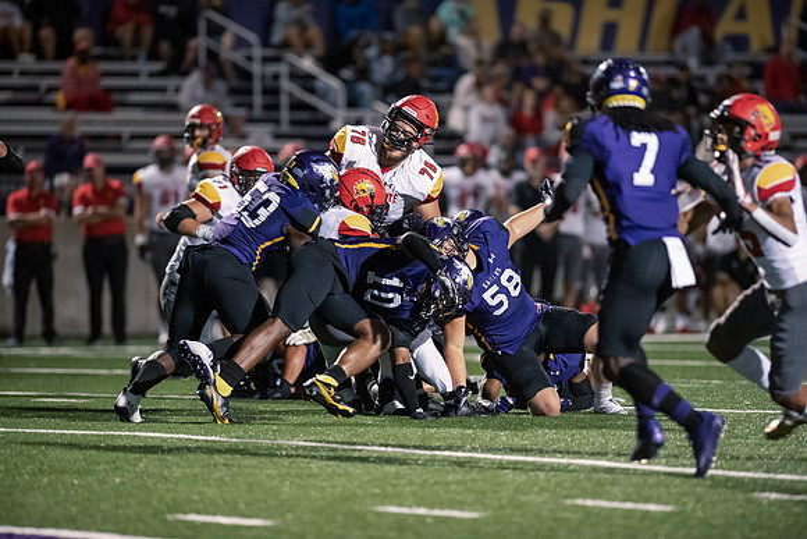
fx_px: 6726
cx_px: 404
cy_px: 270
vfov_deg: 4.6
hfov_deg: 6.9
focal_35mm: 300
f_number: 2.8
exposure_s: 1/640
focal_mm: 300
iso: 6400
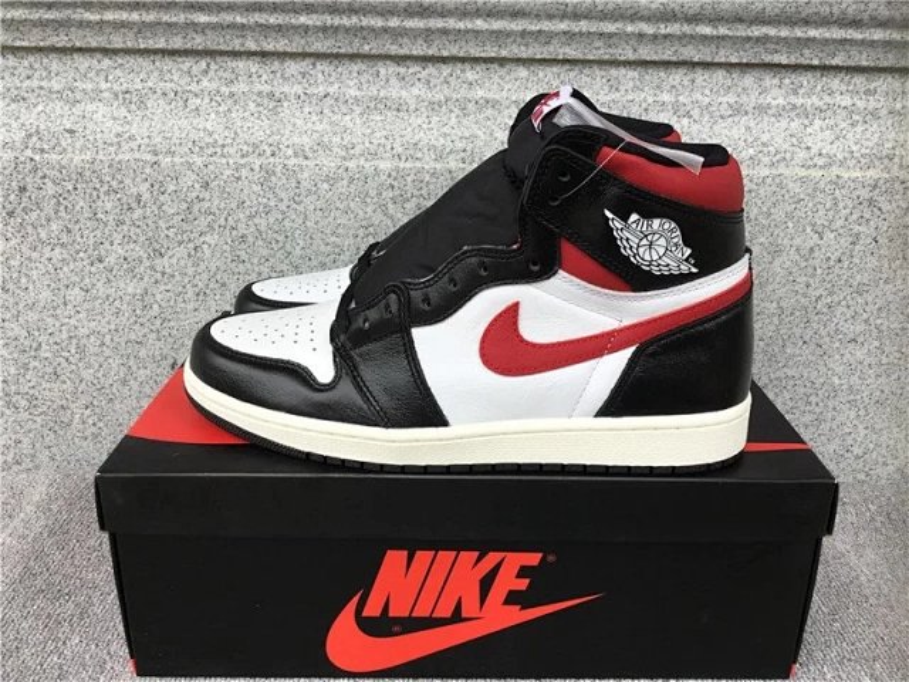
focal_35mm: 31
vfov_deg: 45.4
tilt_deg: -20.5
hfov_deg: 58.4
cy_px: 341
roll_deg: -0.8
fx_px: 814
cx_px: 454
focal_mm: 3.3
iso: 25
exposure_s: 1/270
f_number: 2.4
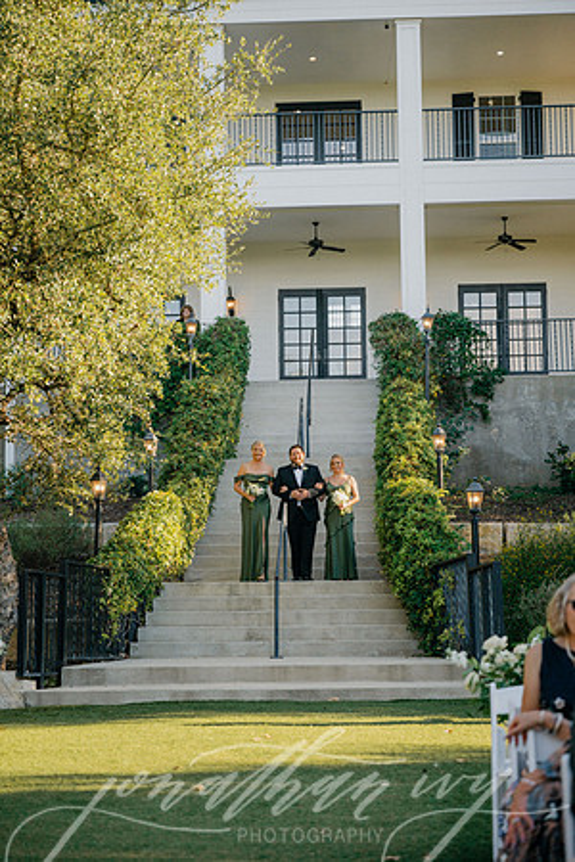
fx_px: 1677
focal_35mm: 70
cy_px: 431
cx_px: 288
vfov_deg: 28.8
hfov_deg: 19.5
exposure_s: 1/1600
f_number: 2.8
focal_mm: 70
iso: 200
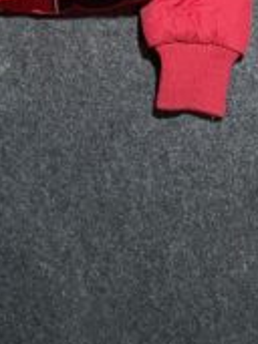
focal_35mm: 81
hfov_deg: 17.5
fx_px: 806
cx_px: -32
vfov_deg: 21.2
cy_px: -136
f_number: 1.6
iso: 160
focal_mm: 4.2
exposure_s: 1/50
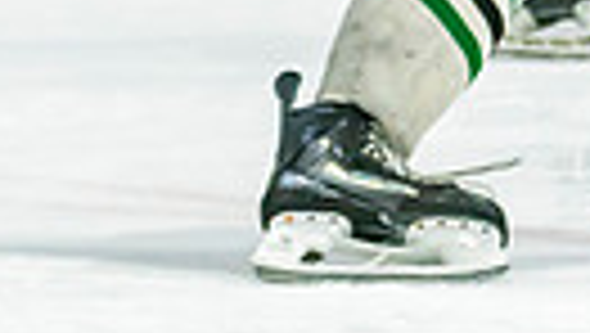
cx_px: 963
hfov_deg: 1.8
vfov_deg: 1.0
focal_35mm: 1189
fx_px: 18620
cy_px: -357
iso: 640
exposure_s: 1/640
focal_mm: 142
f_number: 3.2
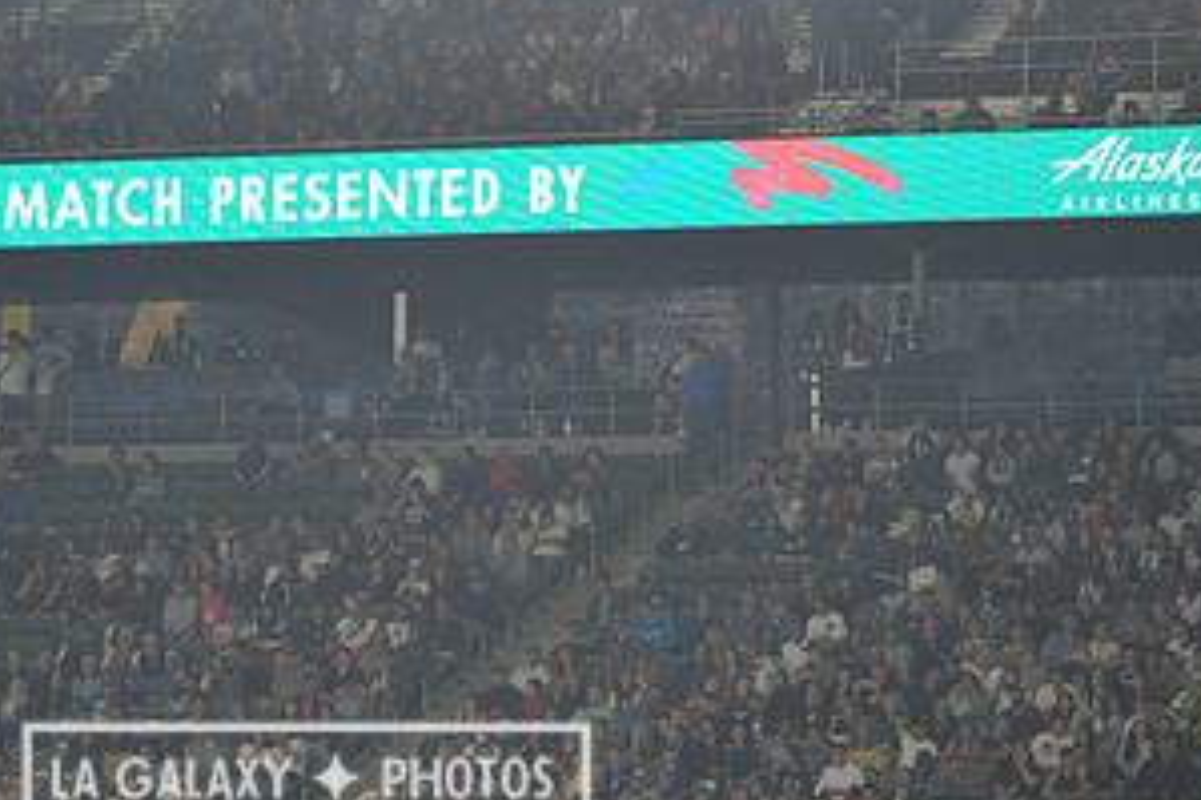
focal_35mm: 262
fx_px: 8735
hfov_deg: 7.9
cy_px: 173
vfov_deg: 5.2
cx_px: 305
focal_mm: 135
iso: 1250
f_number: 2.8
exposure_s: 1/1000
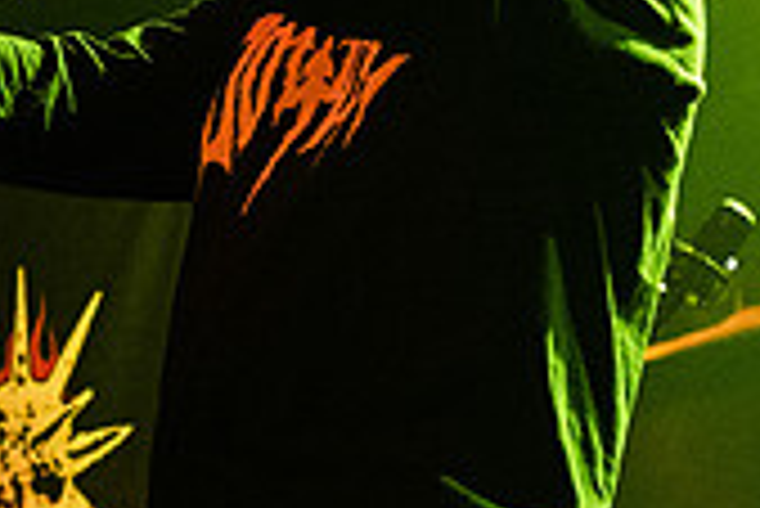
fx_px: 4099
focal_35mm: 194
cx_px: -4
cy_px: -16
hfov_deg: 10.5
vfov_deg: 7.1
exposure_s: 1/200
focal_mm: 48
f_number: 3.2
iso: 2500
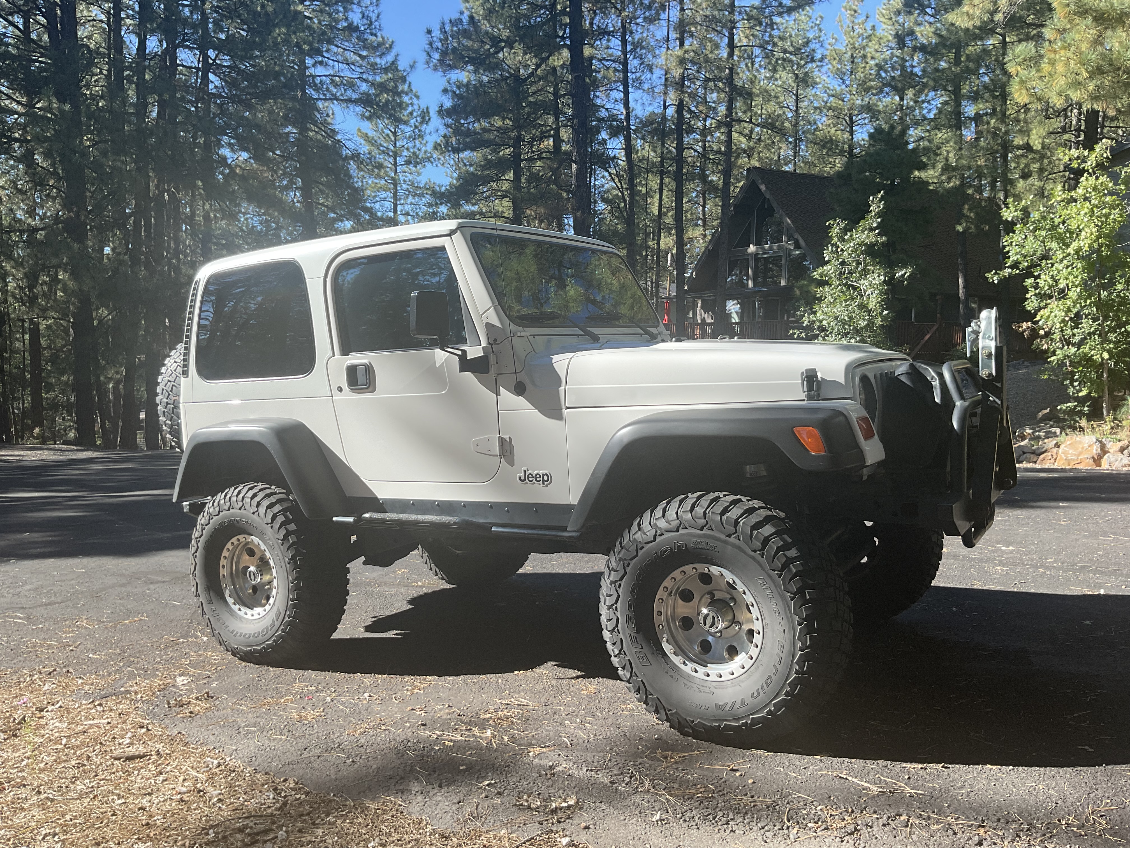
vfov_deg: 48.2
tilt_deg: -5.1
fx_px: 947
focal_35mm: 29
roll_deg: -1.2
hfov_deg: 61.7
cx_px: 565
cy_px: 424
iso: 25
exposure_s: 1/514
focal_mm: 3
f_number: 1.8
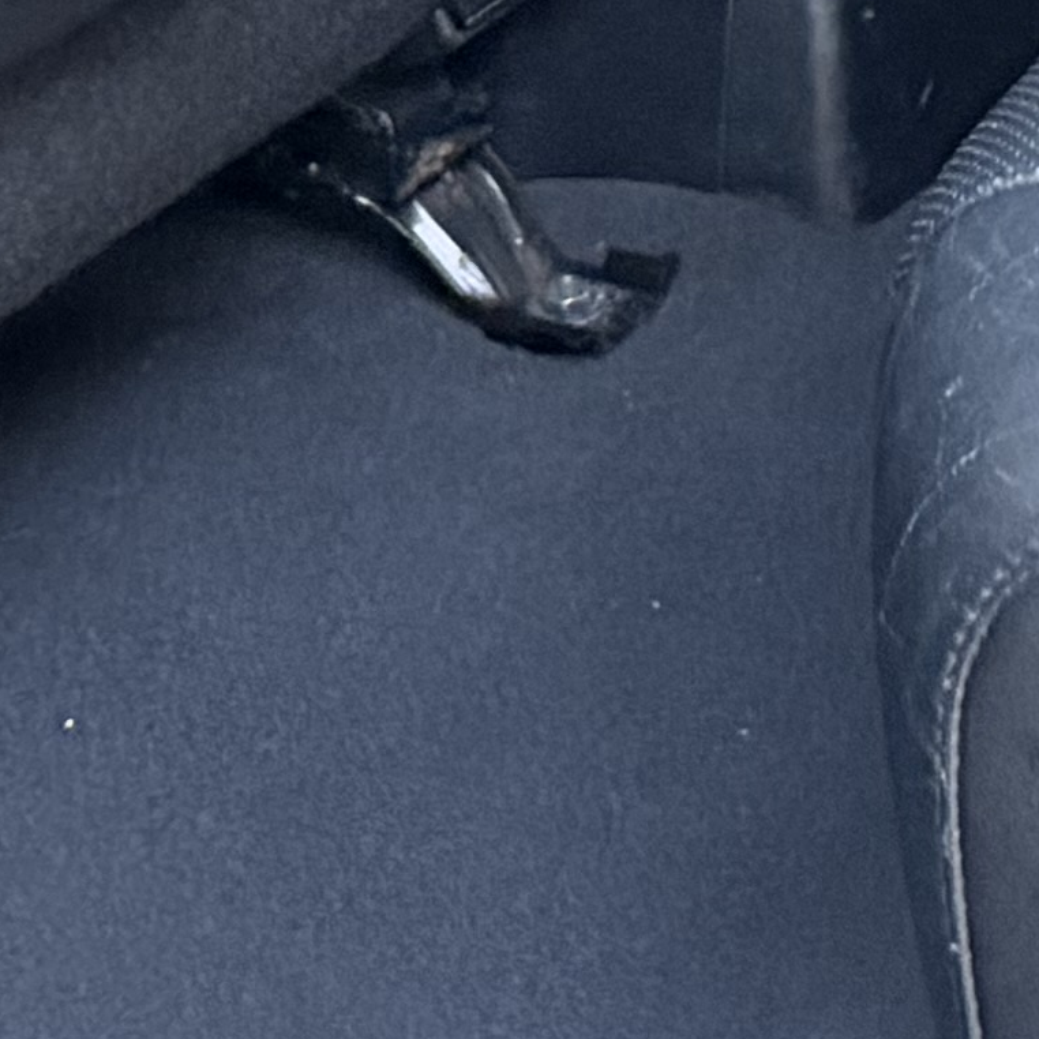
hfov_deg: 10.7
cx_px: 1444
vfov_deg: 9.8
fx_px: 5399
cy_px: -1334
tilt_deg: -13.1
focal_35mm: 159
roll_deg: +2.1
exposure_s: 1/53
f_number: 1.78
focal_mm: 6.76
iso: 800
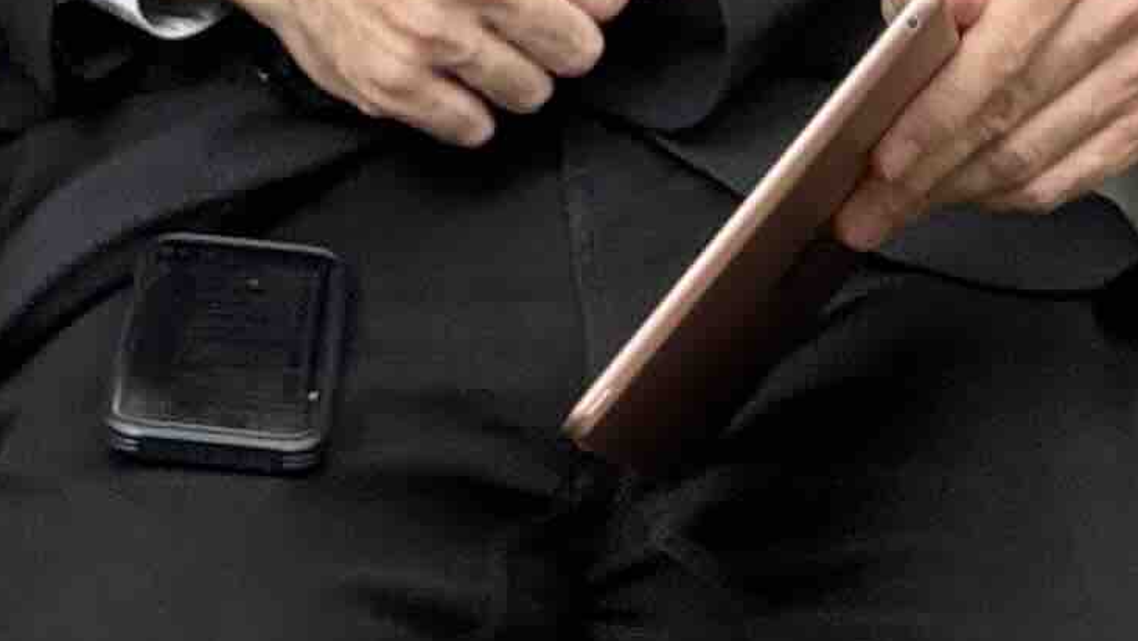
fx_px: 4165
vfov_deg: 8.1
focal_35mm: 138
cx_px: 283
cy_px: -930
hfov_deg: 15.5
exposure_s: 1/121
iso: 80
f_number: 1.9
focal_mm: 2.69
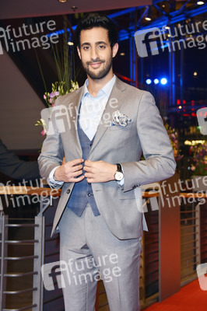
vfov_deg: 28.1
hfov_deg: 18.9
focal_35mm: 72
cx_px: 104
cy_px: 156
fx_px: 622
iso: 640
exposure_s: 1/125
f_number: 5.6
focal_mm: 72
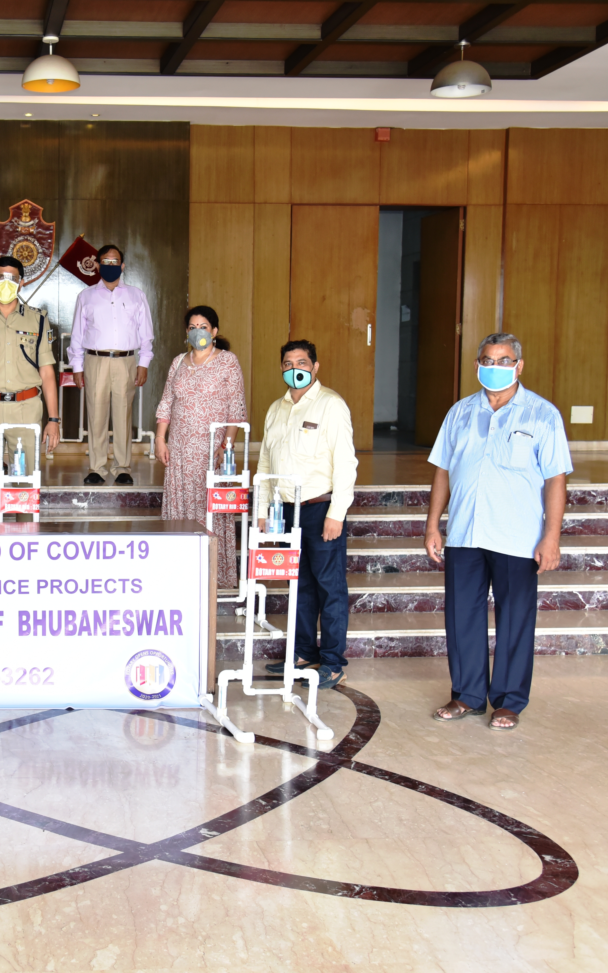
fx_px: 1220
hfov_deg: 26.6
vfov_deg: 43.5
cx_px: 13
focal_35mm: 46
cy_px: 487
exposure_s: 1/160
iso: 1000
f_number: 4
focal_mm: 30
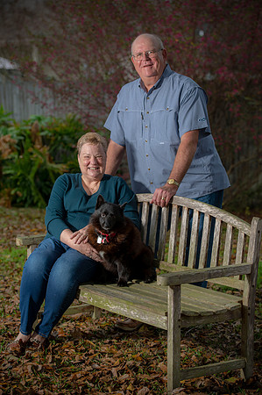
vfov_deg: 23.9
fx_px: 930
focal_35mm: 85
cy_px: 198
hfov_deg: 16.0
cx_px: 131
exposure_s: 1/200
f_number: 4
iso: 160
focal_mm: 85
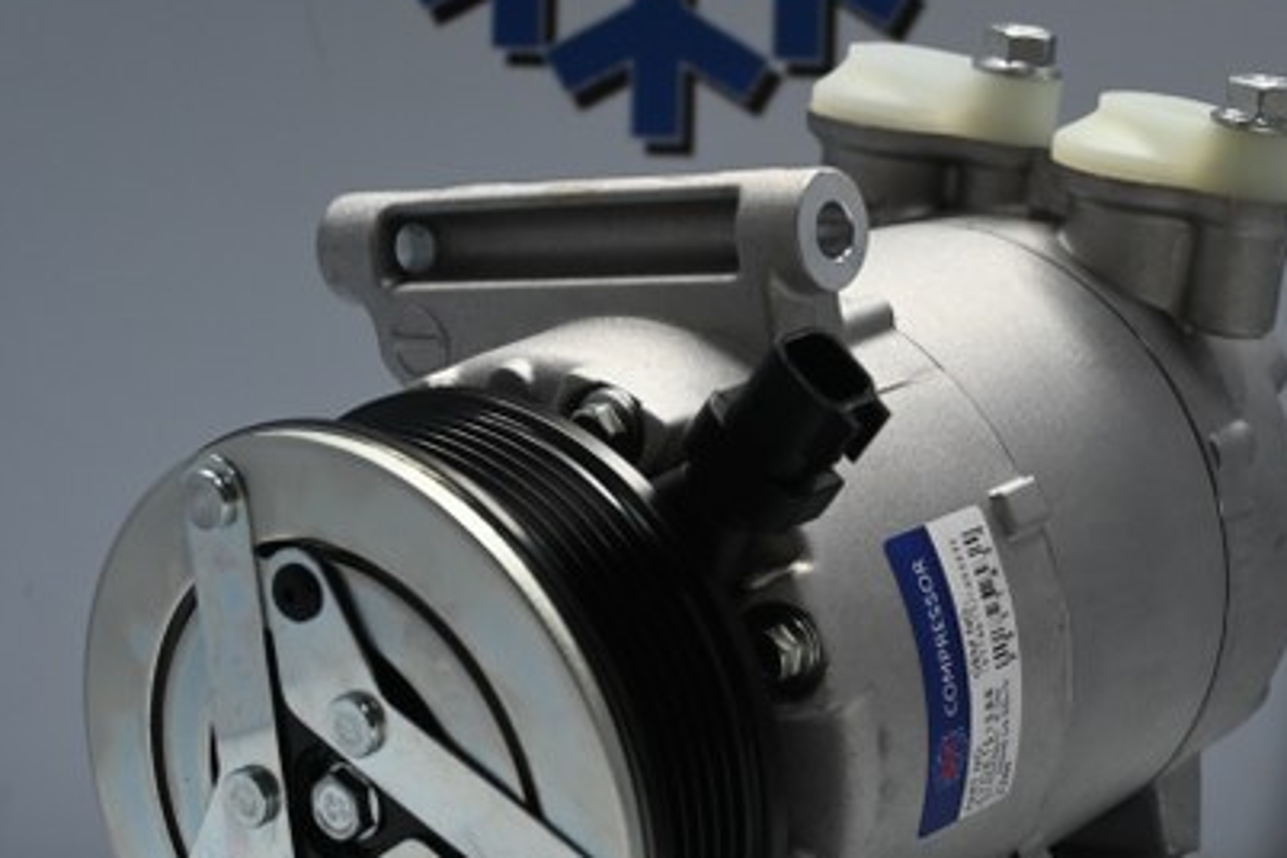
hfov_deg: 22.2
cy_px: 547
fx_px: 3280
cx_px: 698
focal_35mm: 92
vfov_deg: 14.9
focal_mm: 41
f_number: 5.6
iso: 720
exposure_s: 1/60
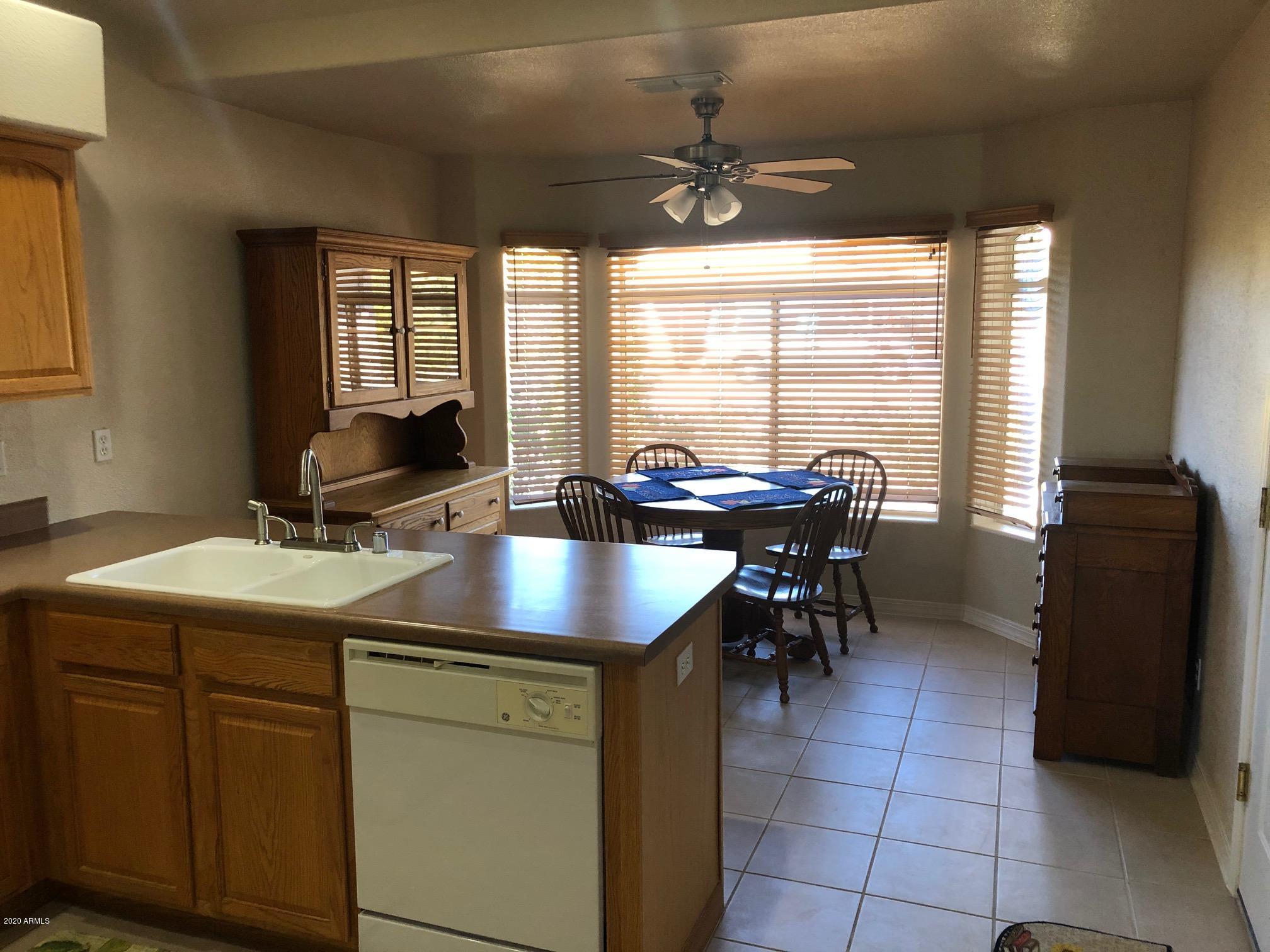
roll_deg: -0.8
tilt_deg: -8.2
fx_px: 1027
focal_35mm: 28
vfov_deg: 49.7
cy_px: 476
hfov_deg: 63.4
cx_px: 635
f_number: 1.8
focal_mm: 3.99
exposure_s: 1/30
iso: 40
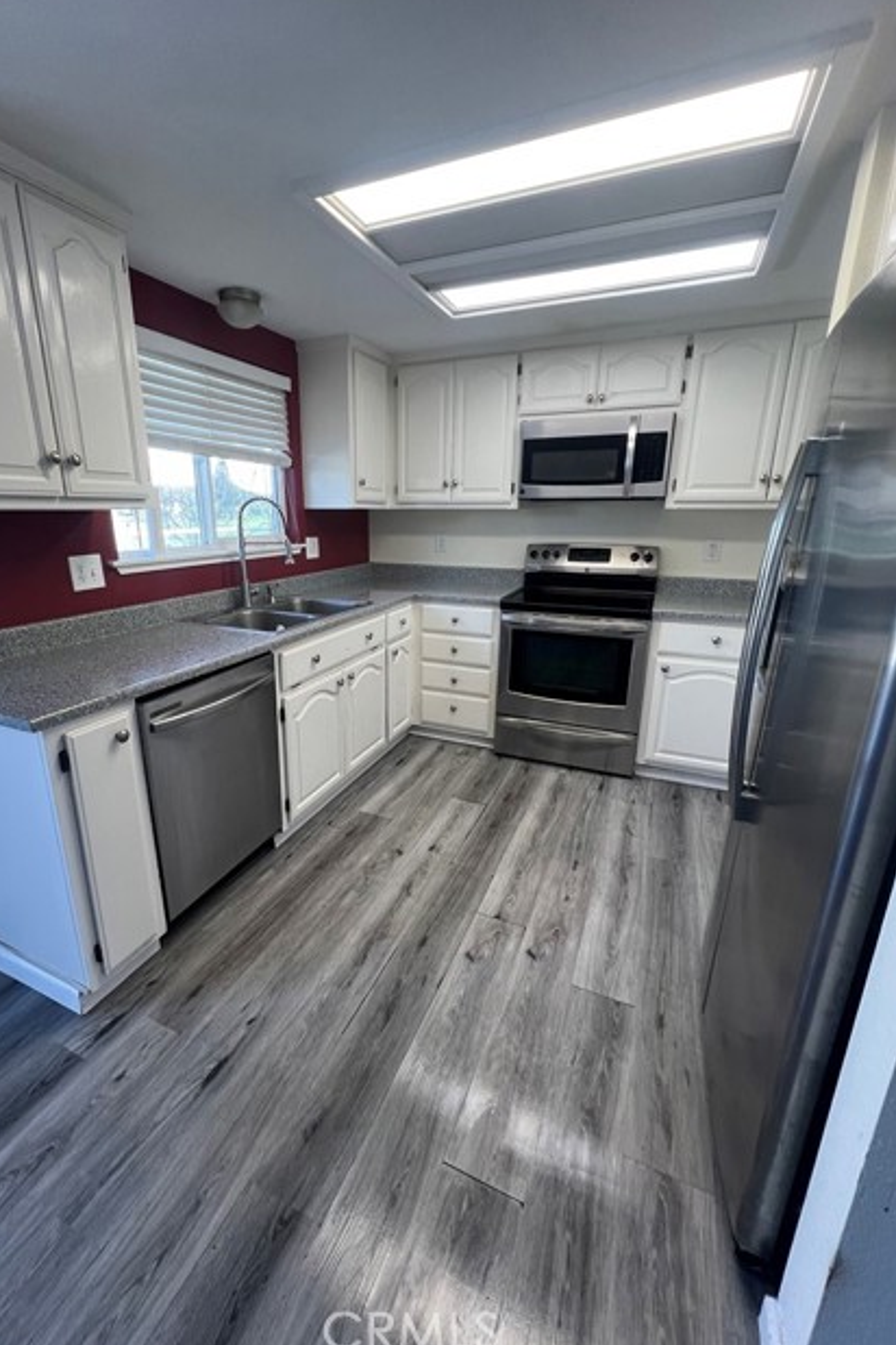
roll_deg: +0.0
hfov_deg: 81.0
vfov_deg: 104.3
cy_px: 666
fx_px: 523
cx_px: 411
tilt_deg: -14.7
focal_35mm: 14
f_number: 1.8
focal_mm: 1.57
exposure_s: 1/120
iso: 125
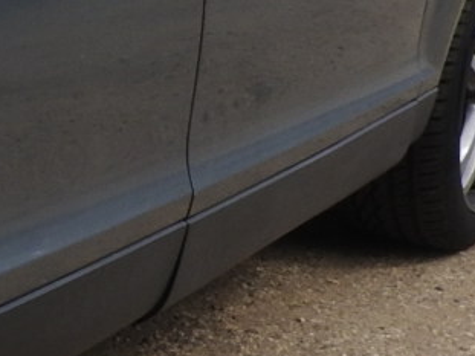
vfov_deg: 10.3
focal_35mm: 144
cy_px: 61
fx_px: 1975
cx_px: -347
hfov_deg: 12.6
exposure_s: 1/320
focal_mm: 5
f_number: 8
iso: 100
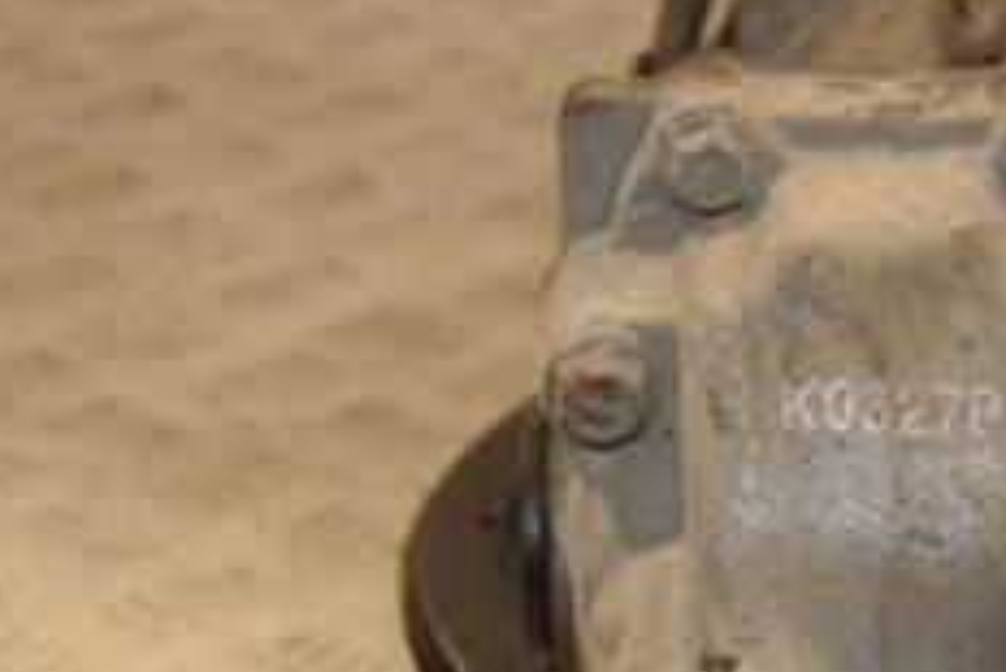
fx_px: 4334
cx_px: 1002
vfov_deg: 8.9
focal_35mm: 155
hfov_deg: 13.1
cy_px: 360
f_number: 5
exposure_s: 1/200
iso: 800
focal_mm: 40
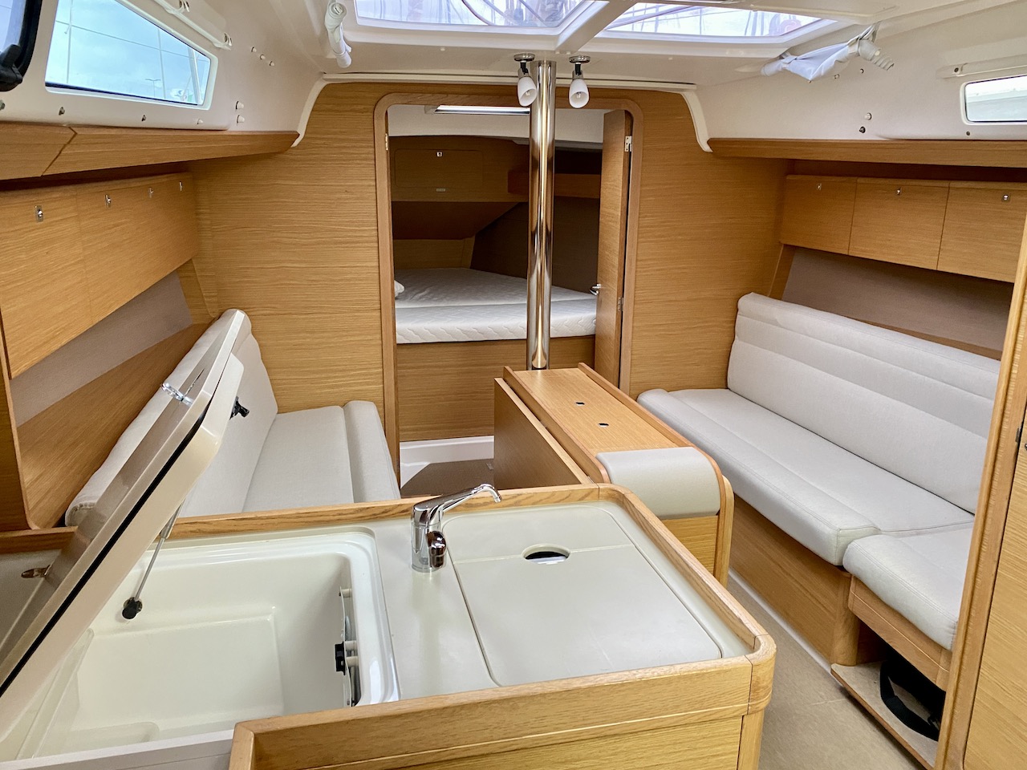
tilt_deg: -15.0
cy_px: 385
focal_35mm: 26
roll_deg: +0.6
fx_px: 771
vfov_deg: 53.1
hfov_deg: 67.3
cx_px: 514
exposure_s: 1/60
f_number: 1.8
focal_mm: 4.25
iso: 320
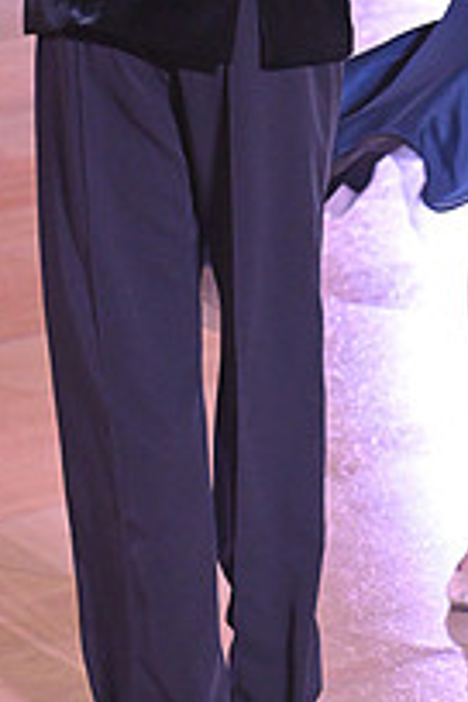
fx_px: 4758
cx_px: 532
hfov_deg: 5.6
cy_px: -172
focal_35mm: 244
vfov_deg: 8.3
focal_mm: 86
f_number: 5
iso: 3200
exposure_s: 1/320
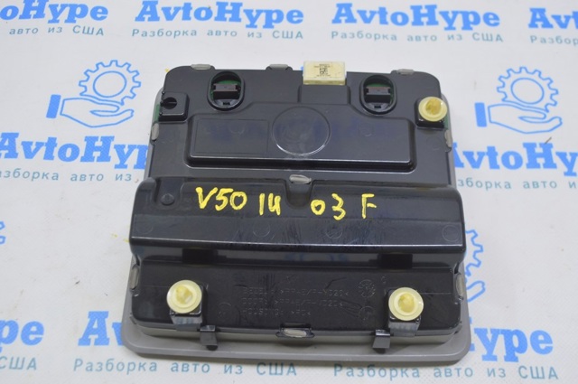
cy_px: 192
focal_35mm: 44
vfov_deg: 30.8
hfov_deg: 45.0
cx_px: 289
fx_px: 698
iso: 400
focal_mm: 29
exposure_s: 1/20
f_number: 5.6
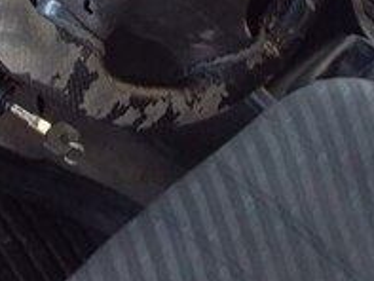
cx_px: 317
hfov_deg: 18.6
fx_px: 1124
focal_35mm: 104
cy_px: -124
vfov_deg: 13.5
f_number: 2.2
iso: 80
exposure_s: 1/50
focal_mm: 3.3
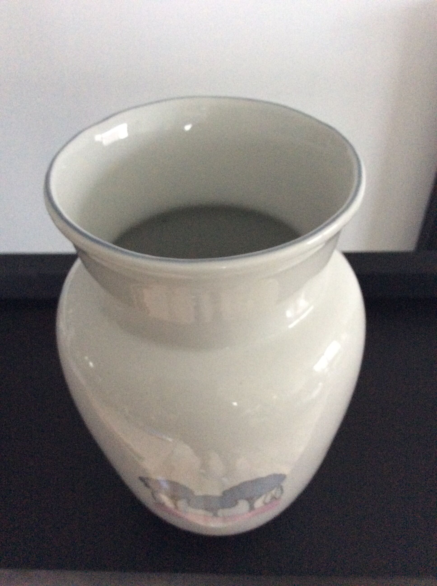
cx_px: 218
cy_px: 293
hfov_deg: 44.1
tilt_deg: -43.0
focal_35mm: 32
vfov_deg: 56.9
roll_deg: +1.9
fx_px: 540
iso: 250
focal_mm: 3.3
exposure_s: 1/25
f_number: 2.4
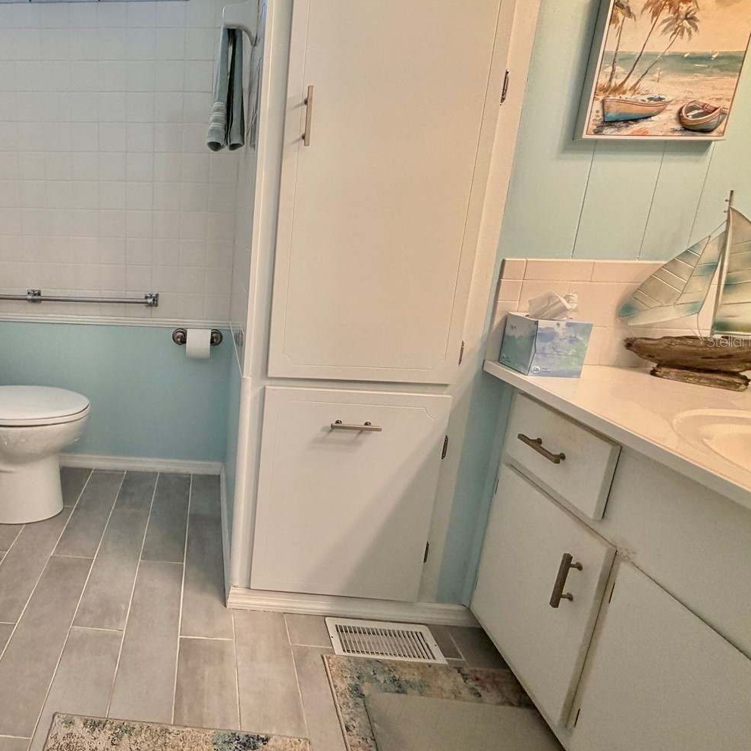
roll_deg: -1.2
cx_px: 171
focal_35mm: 20
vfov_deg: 74.6
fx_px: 491
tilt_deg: -12.7
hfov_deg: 69.0
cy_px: 341
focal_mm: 2.22
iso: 200
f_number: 2.2
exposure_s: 1/120
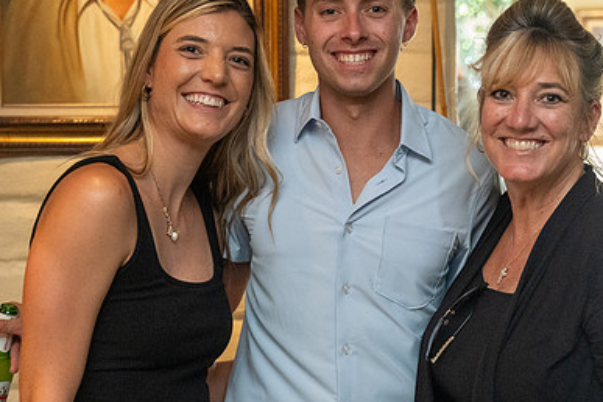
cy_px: 158
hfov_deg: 24.2
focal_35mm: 84
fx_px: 1407
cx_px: 357
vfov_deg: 16.2
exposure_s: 1/250
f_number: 4
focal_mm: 56
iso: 12800
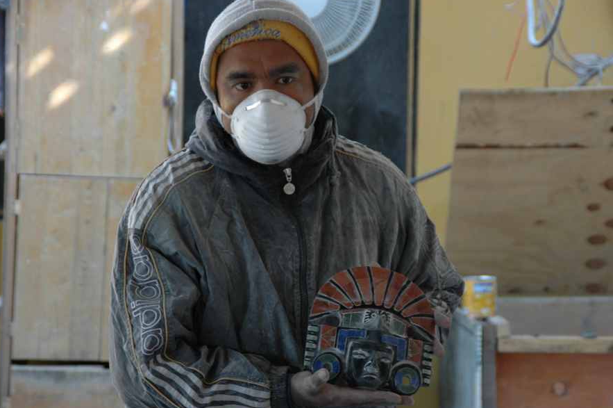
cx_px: 292
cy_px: 231
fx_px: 2722
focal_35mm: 160
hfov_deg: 12.8
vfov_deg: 8.6
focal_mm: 92
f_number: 6
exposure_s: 1/60
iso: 400
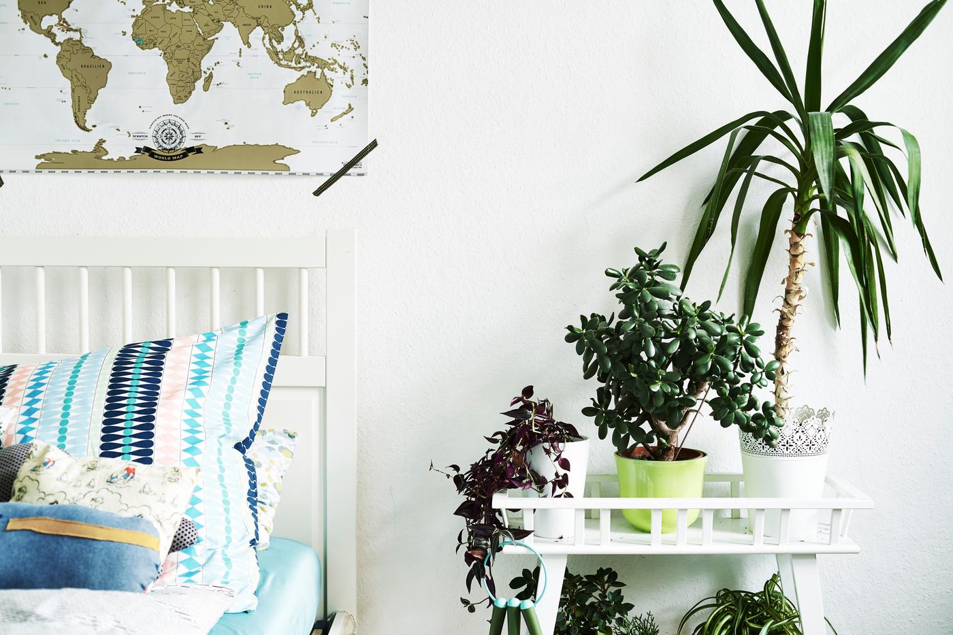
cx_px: 476
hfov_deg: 39.6
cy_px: 318
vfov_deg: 27.0
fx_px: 1323
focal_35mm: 50
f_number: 5.6
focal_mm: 50
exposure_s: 1/6
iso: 200
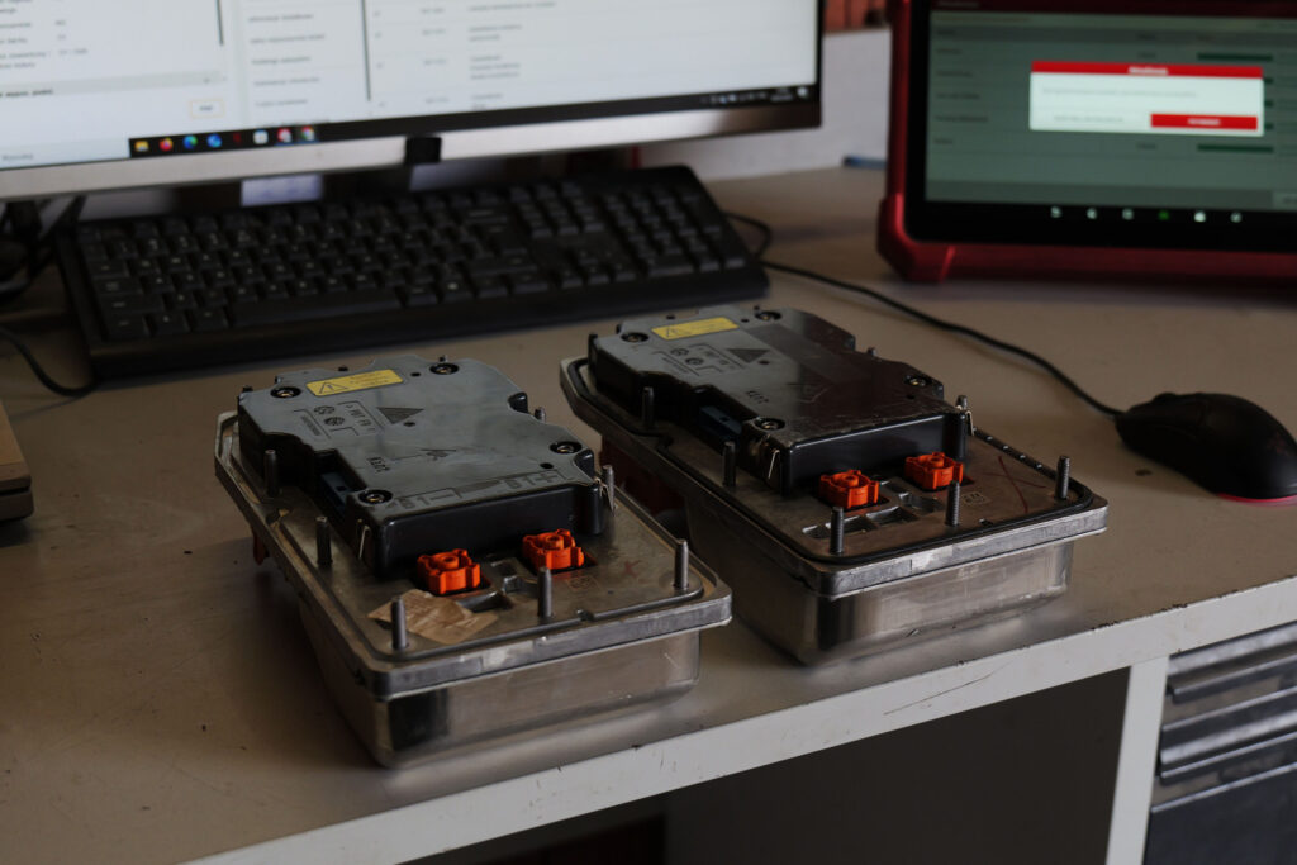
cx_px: 648
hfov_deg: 60.3
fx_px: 1117
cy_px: 432
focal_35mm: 31
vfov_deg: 42.3
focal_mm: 31
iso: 6400
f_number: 4.2
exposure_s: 1/200
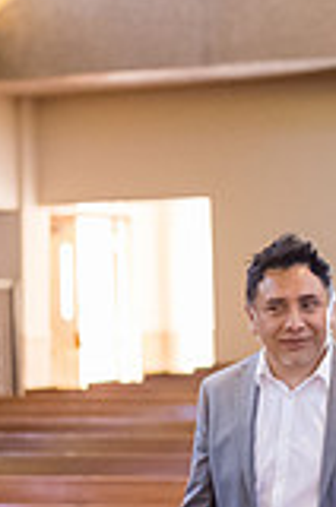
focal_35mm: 141
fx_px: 1982
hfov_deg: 9.6
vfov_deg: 14.5
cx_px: 406
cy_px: 358
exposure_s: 1/400
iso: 4000
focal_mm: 50
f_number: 1.4
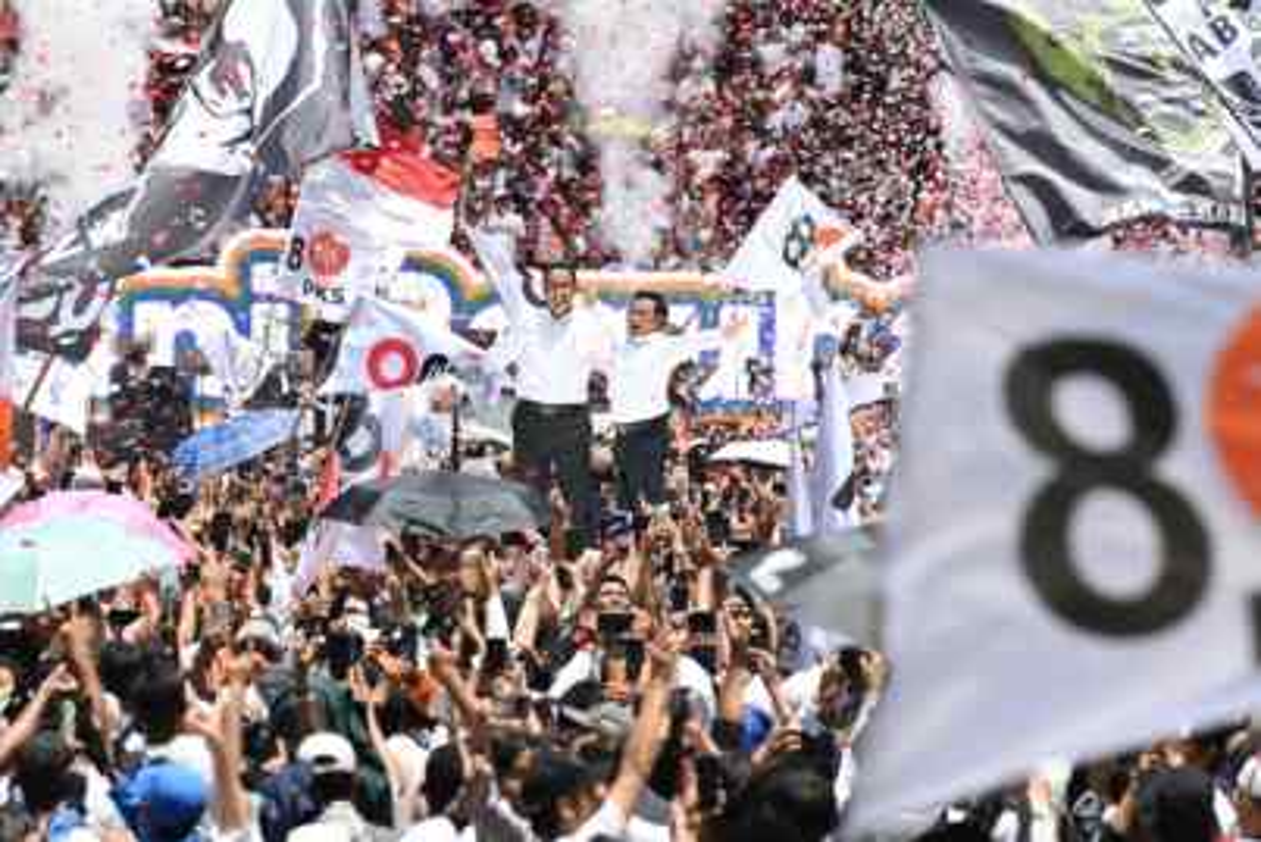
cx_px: 630
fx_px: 10512
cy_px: 421
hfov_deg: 6.9
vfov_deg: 4.6
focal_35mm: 300
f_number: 8
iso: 400
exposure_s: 1/640
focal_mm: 300
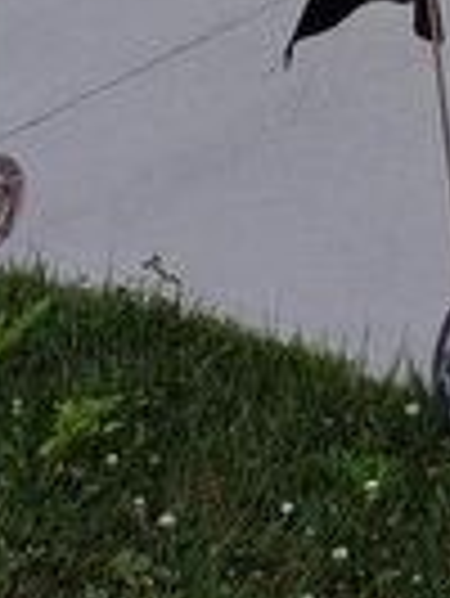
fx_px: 2388
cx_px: 639
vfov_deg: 11.6
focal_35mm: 138
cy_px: -863
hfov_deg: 10.5
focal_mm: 5.56
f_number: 1.8
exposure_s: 1/2455
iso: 100
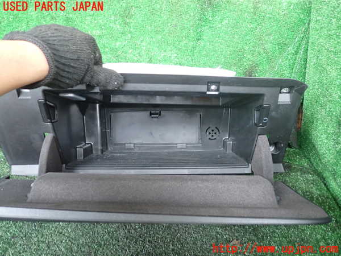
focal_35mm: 30
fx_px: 296
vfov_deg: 46.8
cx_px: 170
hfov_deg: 60.0
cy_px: 128
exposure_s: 1/30
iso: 640
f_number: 2.3
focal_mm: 5.4
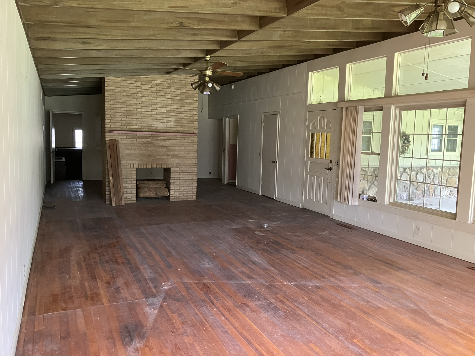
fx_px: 384
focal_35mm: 28
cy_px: 178
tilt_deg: -3.7
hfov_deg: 63.4
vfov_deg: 49.7
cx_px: 238
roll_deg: -0.6
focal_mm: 3.99
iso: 320
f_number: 1.8
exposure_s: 1/60
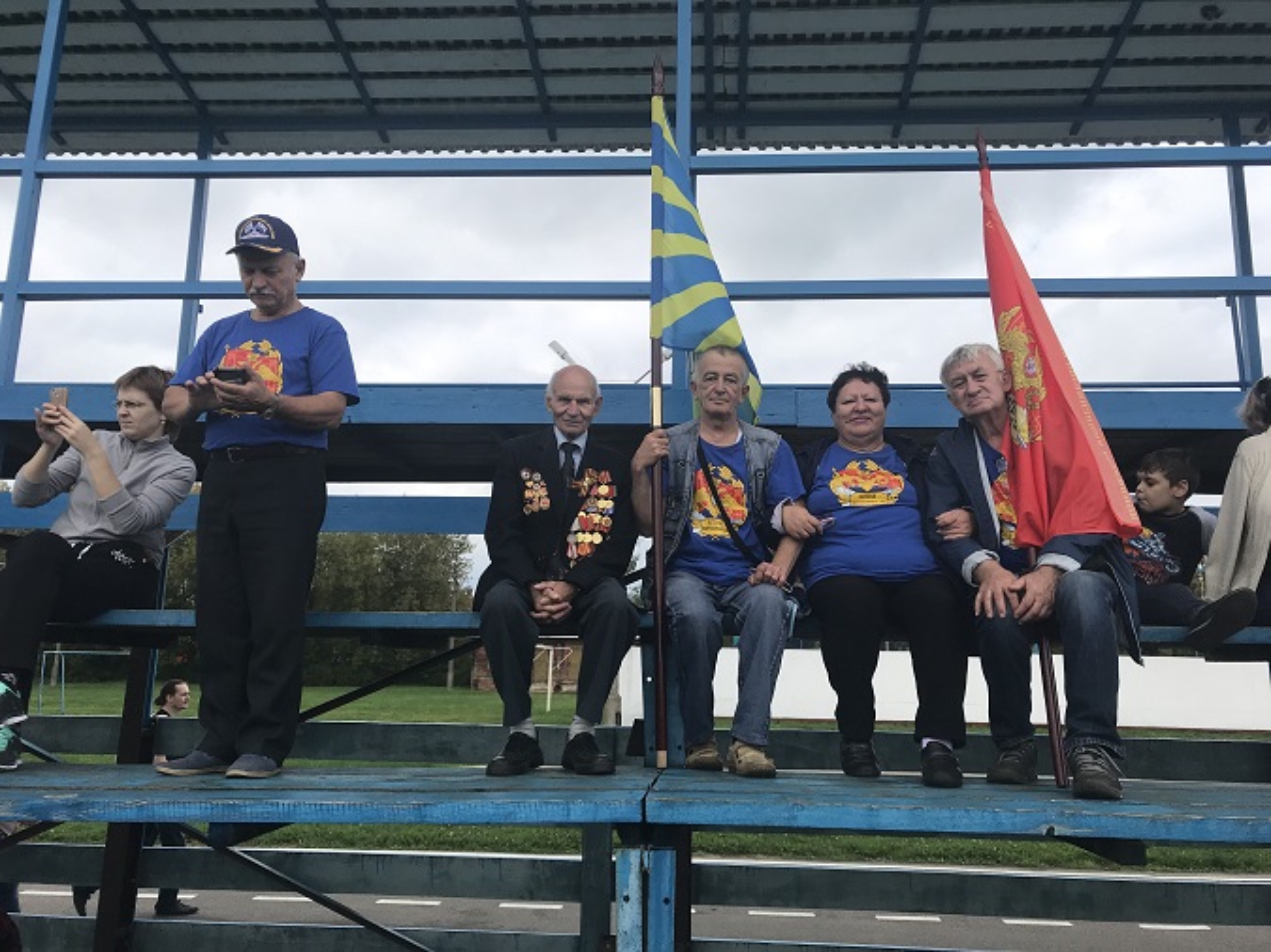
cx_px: 636
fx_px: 1028
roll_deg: -1.0
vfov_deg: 49.7
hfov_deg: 63.5
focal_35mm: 28
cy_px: 476
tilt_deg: +10.2
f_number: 1.8
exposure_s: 1/1497
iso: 20
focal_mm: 3.99
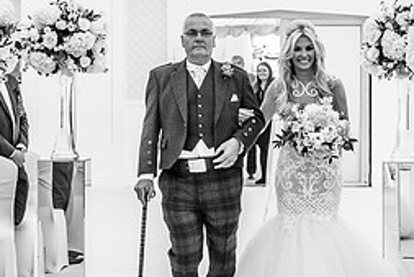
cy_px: 98
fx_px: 1634
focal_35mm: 142
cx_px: 198
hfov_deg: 14.4
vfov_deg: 9.7
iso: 640
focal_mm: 62
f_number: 5.6
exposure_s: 1/500
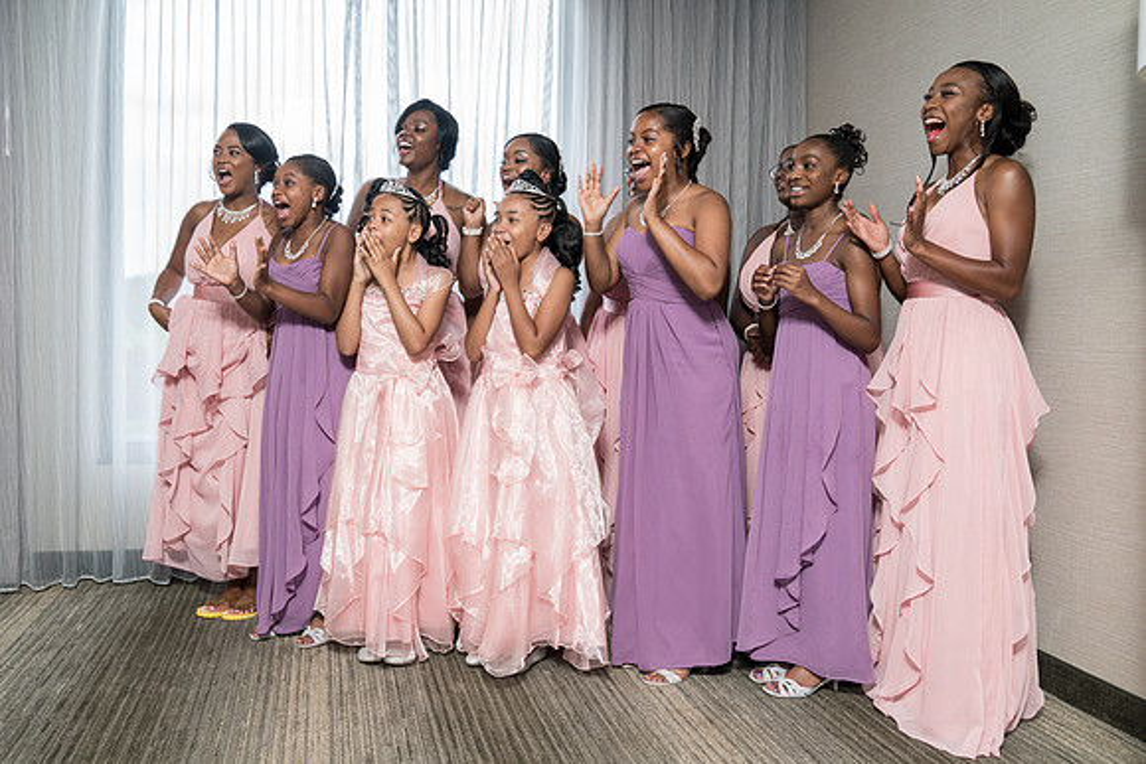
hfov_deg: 63.2
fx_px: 930
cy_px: 353
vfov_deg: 44.6
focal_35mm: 29
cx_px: 526
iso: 640
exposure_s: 1/200
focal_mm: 27
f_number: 4
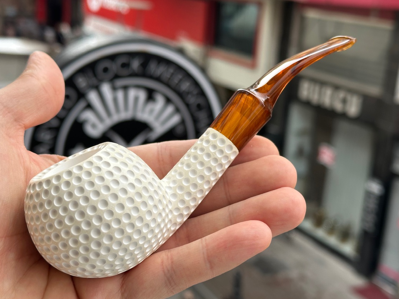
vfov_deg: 26.6
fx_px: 634
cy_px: 143
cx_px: 190
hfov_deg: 34.9
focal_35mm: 55
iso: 64
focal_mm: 6.86
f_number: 1.78
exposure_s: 1/482
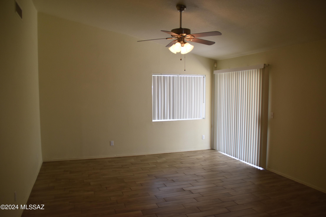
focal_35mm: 27
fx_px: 244
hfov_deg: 67.4
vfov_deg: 47.9
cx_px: 163
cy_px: 108
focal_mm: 18
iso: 560
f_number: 3.5
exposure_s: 1/250
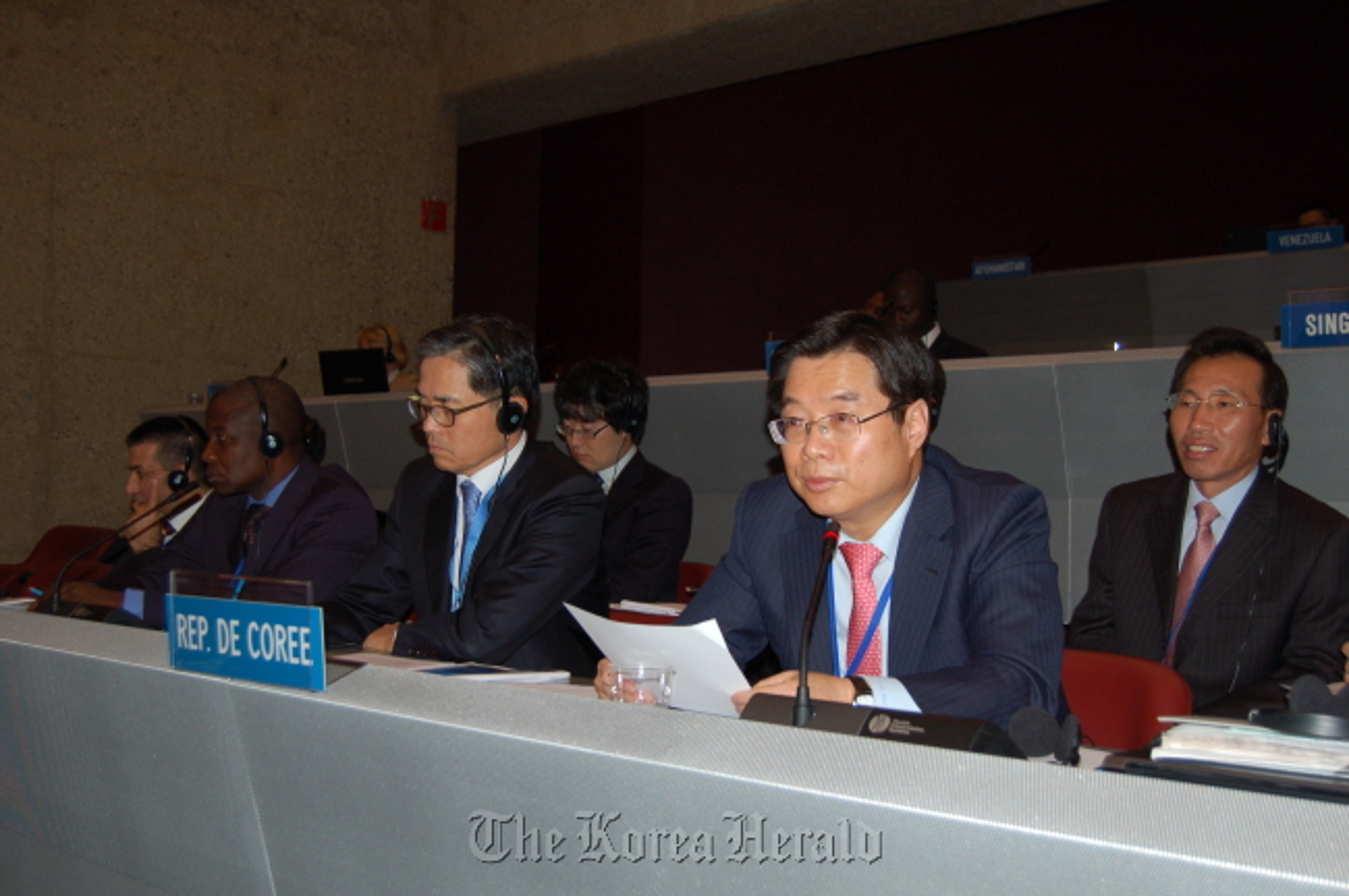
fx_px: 1572
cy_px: 448
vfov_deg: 31.8
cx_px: 674
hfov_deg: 46.4
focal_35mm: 42
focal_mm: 28
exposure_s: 1/60
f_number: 4.2
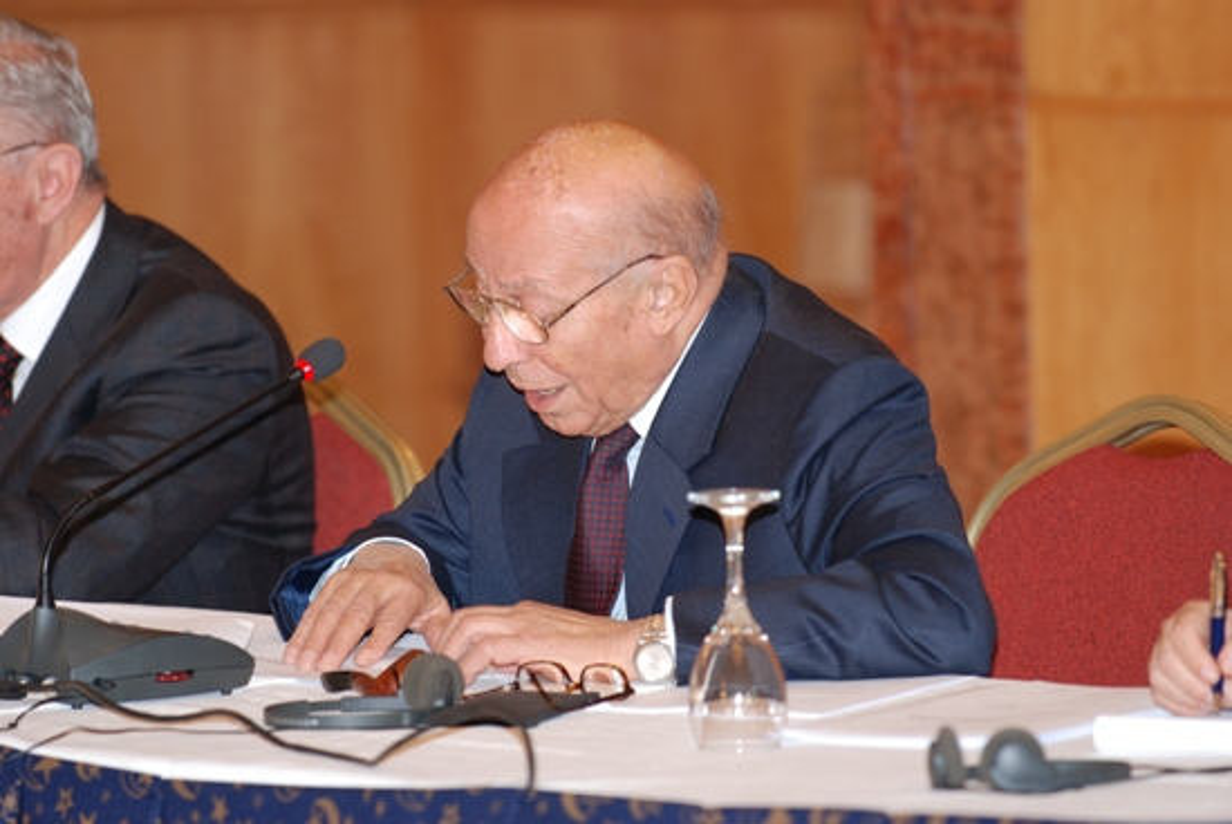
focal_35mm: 300
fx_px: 10277
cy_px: 412
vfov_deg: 4.6
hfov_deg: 6.9
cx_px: 616
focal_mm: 200
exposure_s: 1/60
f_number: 4
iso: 220
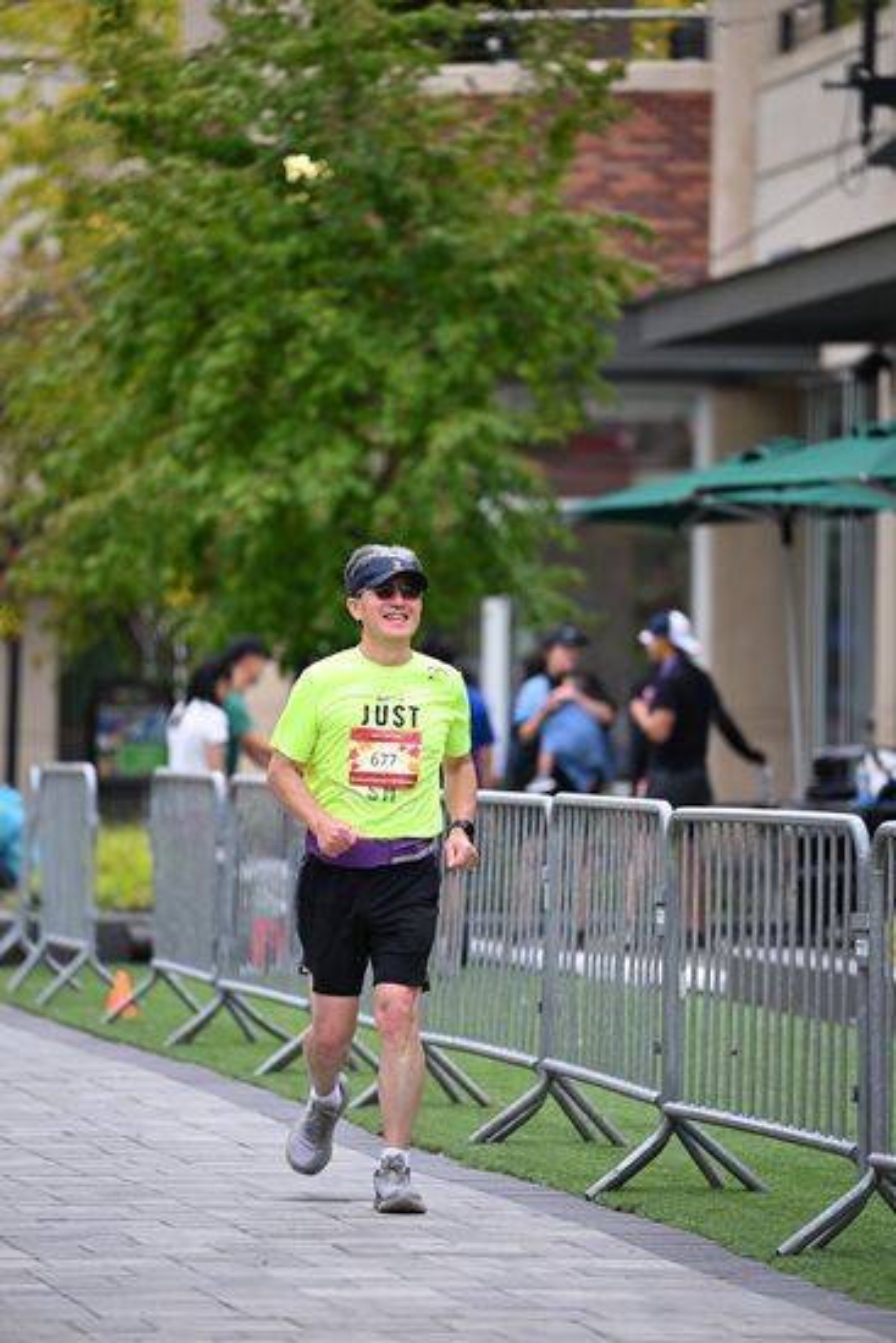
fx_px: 7461
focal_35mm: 200
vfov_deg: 10.3
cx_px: 448
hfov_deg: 6.9
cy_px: 672
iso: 640
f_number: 2.8
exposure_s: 1/2000
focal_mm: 200
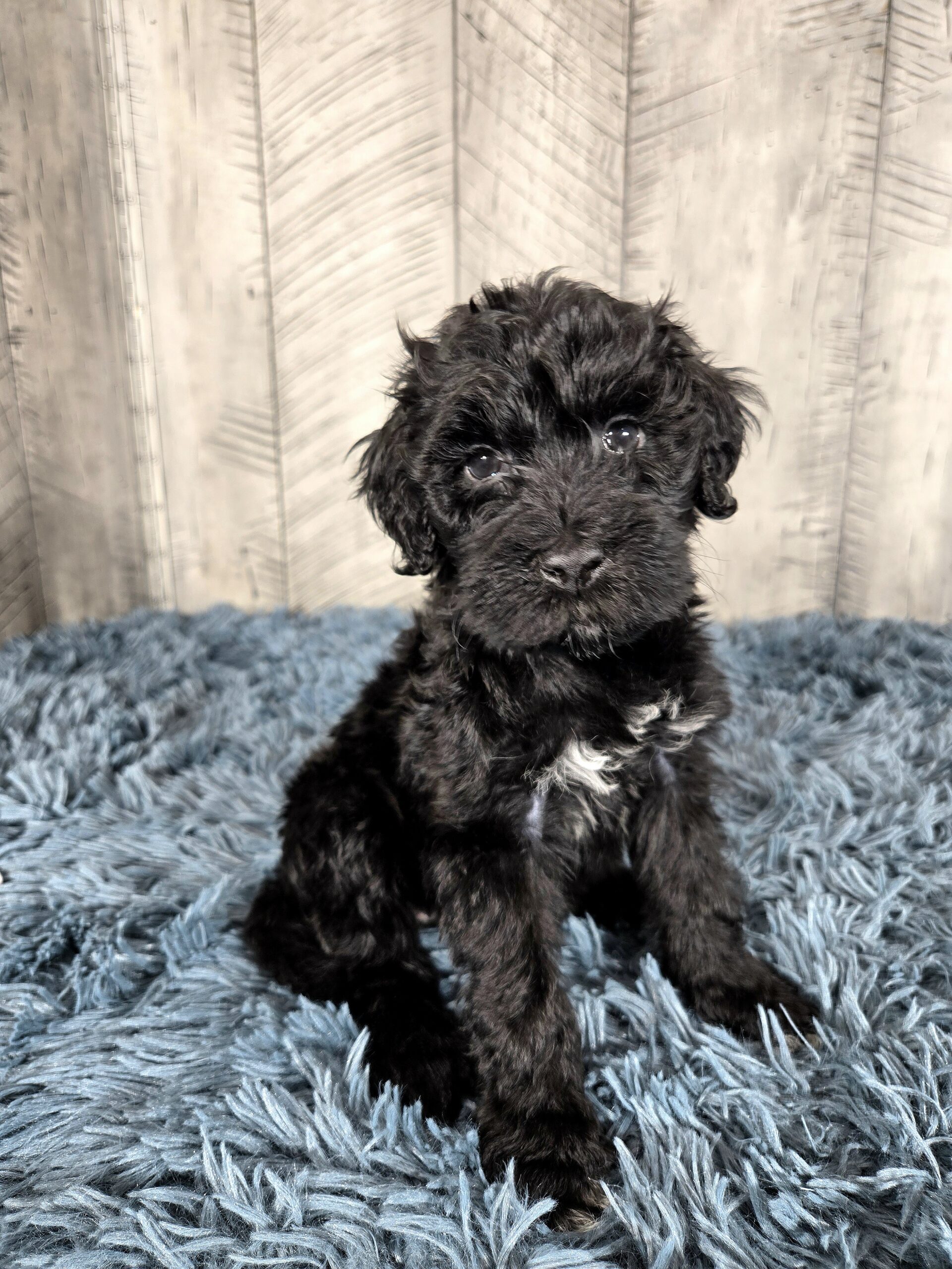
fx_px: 843
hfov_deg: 58.9
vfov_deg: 73.9
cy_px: 634
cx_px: 476
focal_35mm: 23
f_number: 1.8
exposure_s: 1/120
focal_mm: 5.4
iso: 64
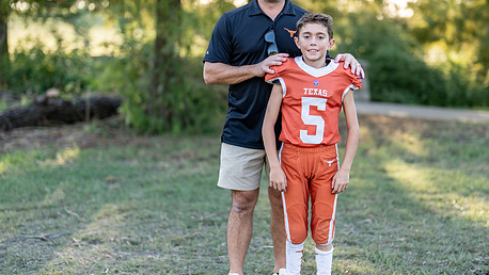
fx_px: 921
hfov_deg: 29.7
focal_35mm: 71
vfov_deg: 17.0
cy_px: 117
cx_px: 280
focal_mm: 50
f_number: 1.2
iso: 100
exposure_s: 1/640
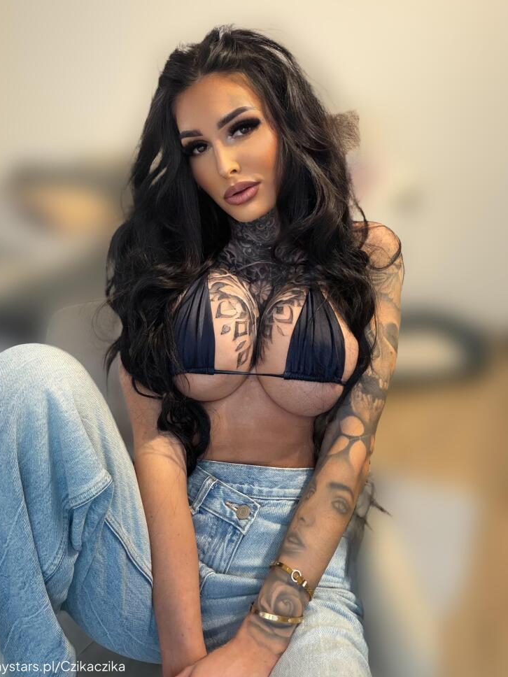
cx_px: 247
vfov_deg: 58.3
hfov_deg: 45.4
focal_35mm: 31
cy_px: 333
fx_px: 607
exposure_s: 1/50
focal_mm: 2.71
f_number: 1.9
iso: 200
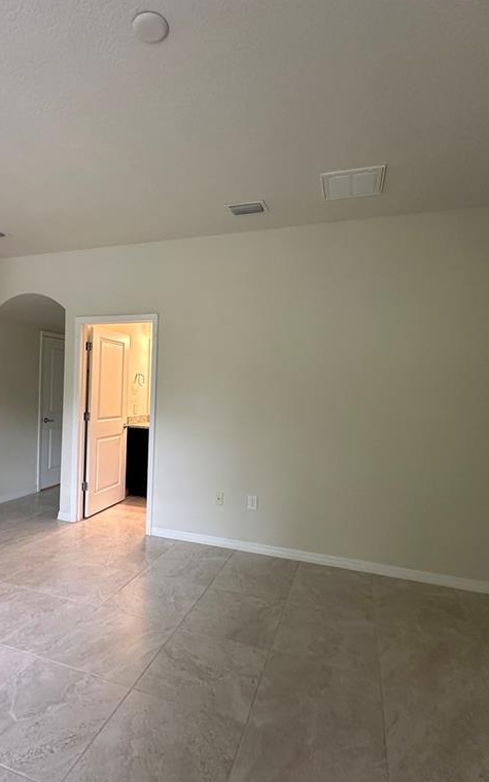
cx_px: 191
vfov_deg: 85.1
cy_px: 389
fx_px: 426
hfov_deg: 59.1
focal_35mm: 20
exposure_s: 1/60
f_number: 2.2
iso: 200
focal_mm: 2.22
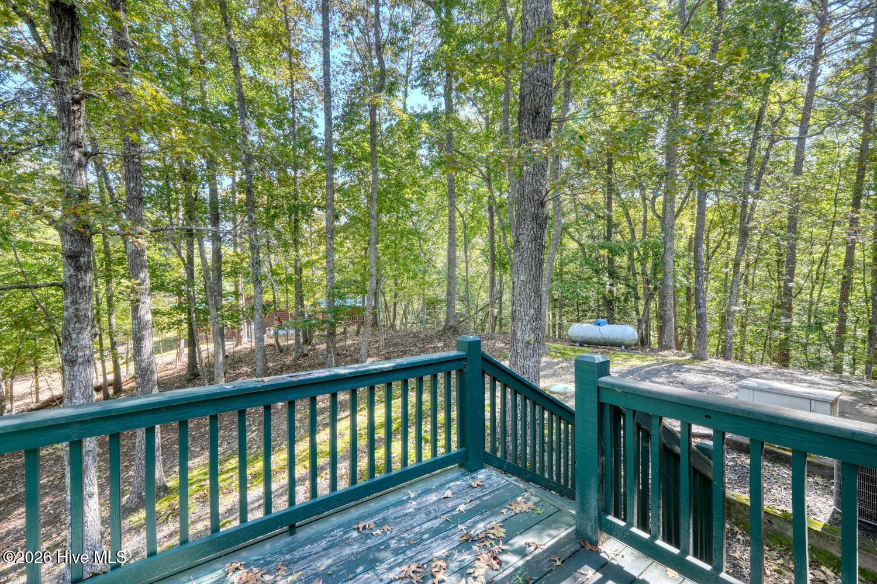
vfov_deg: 77.3
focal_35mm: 15
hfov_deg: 100.4
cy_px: 292
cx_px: 438
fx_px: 365
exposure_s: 1/4
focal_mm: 10
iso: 100
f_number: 8
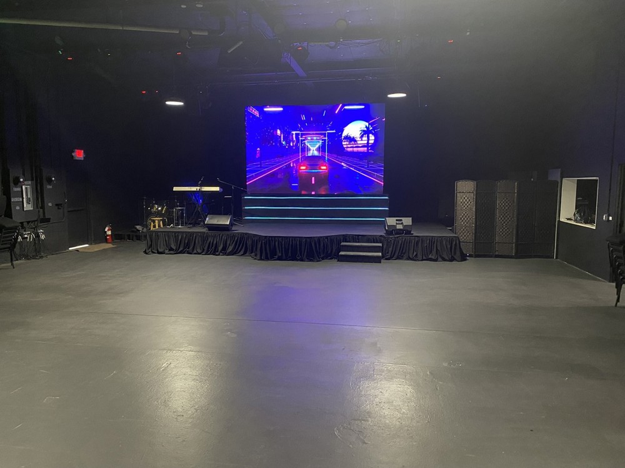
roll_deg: -0.5
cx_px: 312
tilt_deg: -7.6
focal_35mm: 26
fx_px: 469
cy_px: 234
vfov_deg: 53.1
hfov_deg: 67.3
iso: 640
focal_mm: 4.25
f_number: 1.8
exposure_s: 1/30
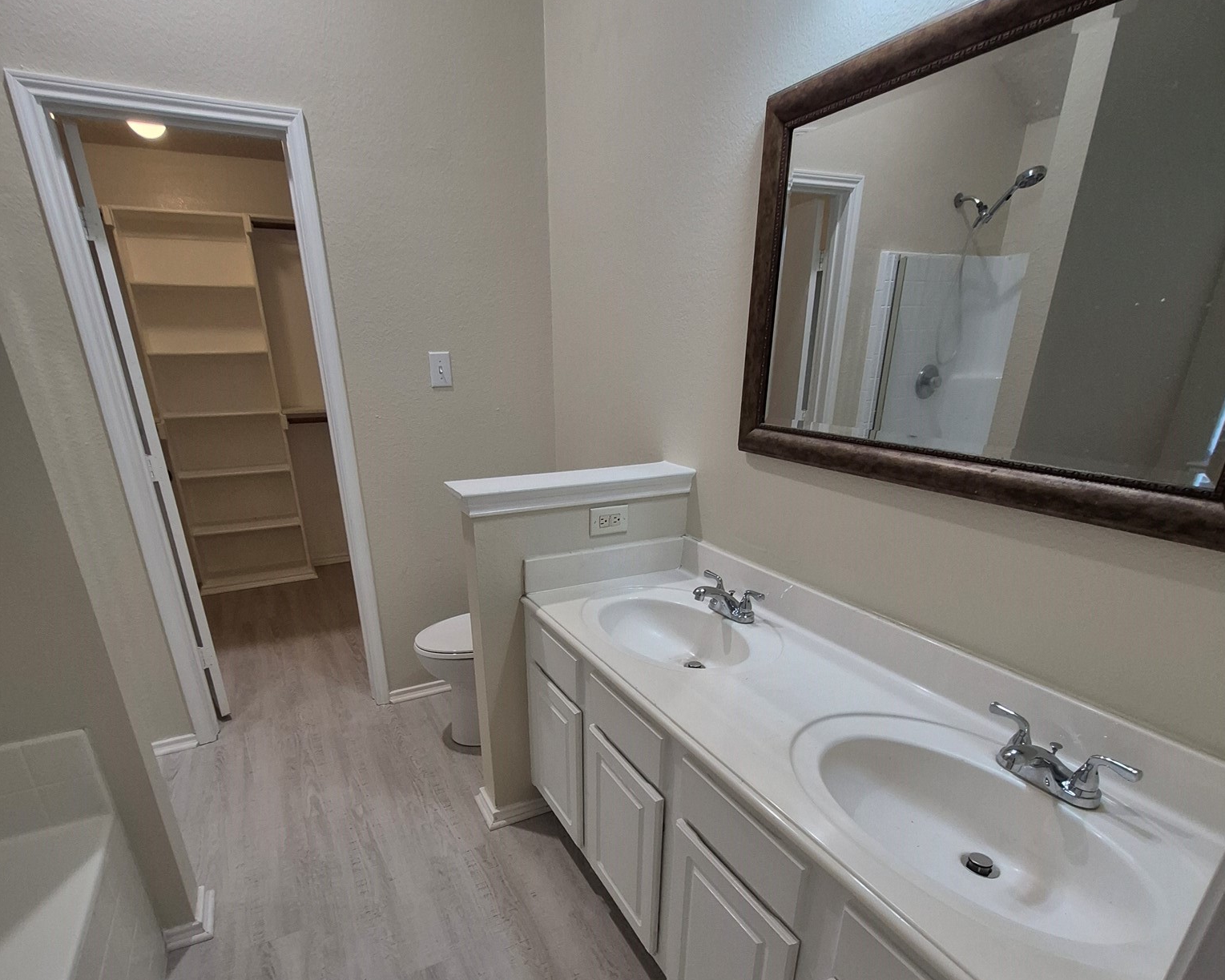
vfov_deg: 75.2
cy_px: 632
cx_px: 612
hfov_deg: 89.6
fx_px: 616
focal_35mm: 17
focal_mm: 1.74
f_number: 2.2
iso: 160
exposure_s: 1/60
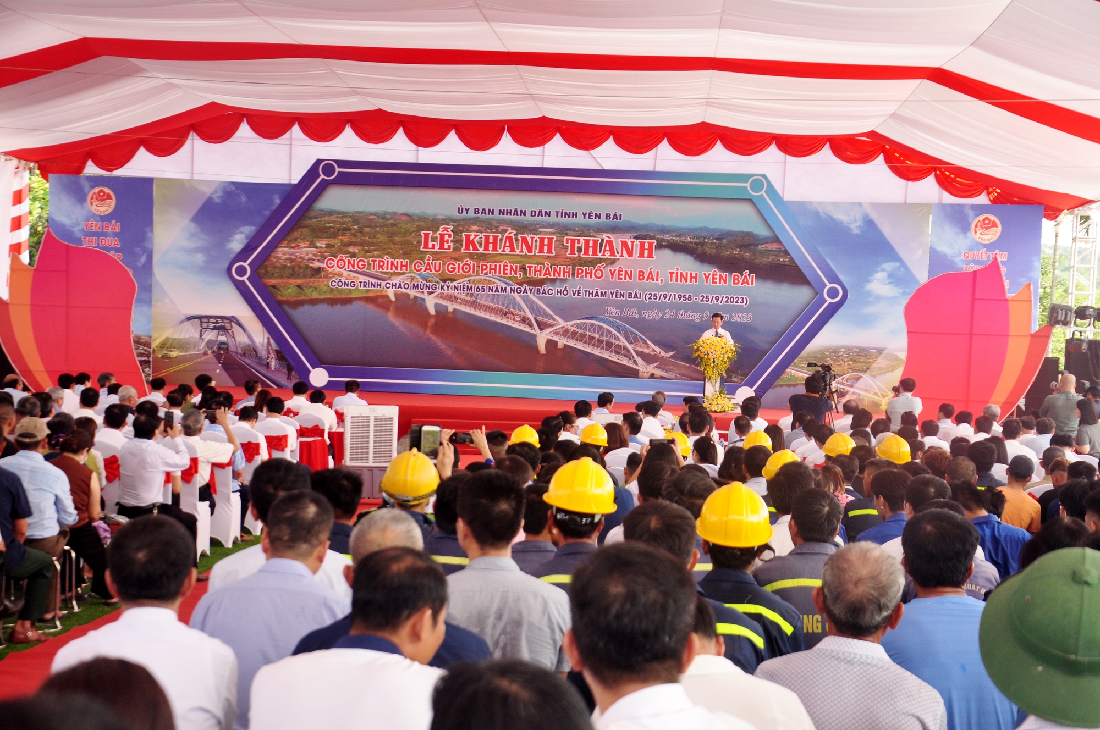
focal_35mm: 63
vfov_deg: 21.5
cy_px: 365
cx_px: 550
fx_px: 1922
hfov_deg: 31.9
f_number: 4.8
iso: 400
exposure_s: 1/200
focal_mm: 42
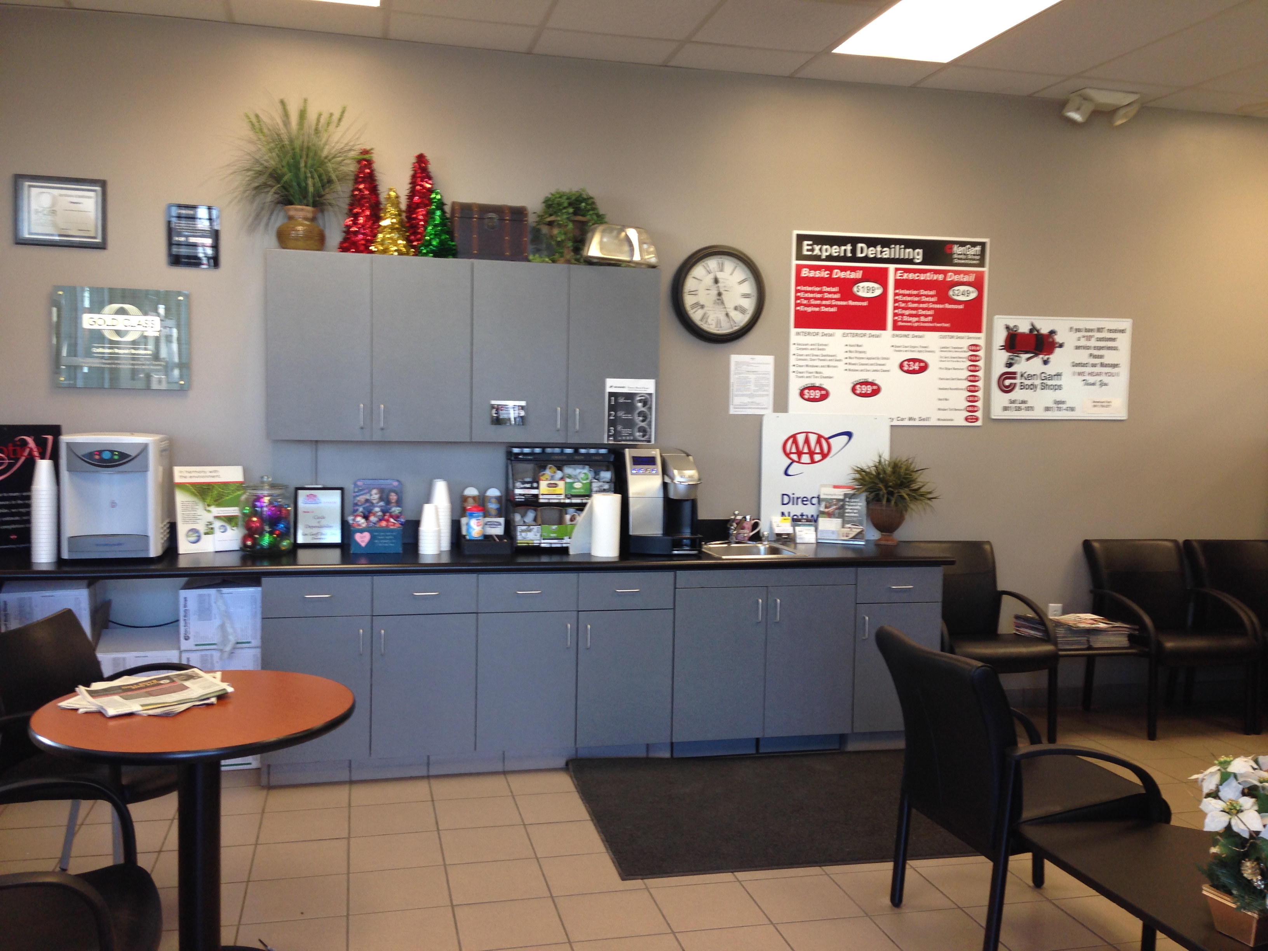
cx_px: 634
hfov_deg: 55.4
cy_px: 476
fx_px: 1209
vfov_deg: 42.9
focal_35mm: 33
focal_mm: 4.12
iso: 64
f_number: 2.4
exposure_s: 1/20
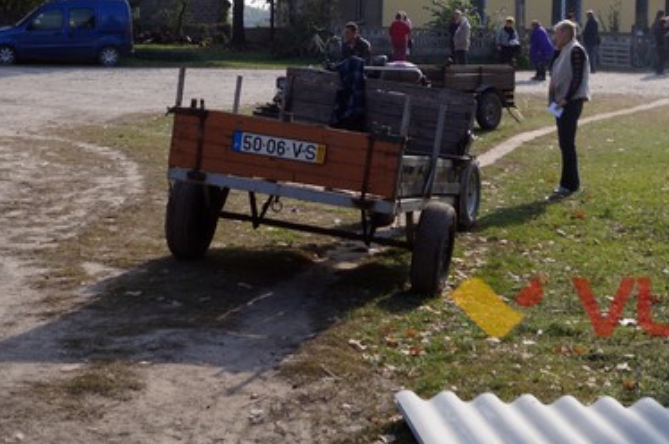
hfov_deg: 27.7
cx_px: 342
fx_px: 1354
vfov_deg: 18.4
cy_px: 65
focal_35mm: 73
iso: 100
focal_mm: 26
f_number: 9
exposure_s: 1/125
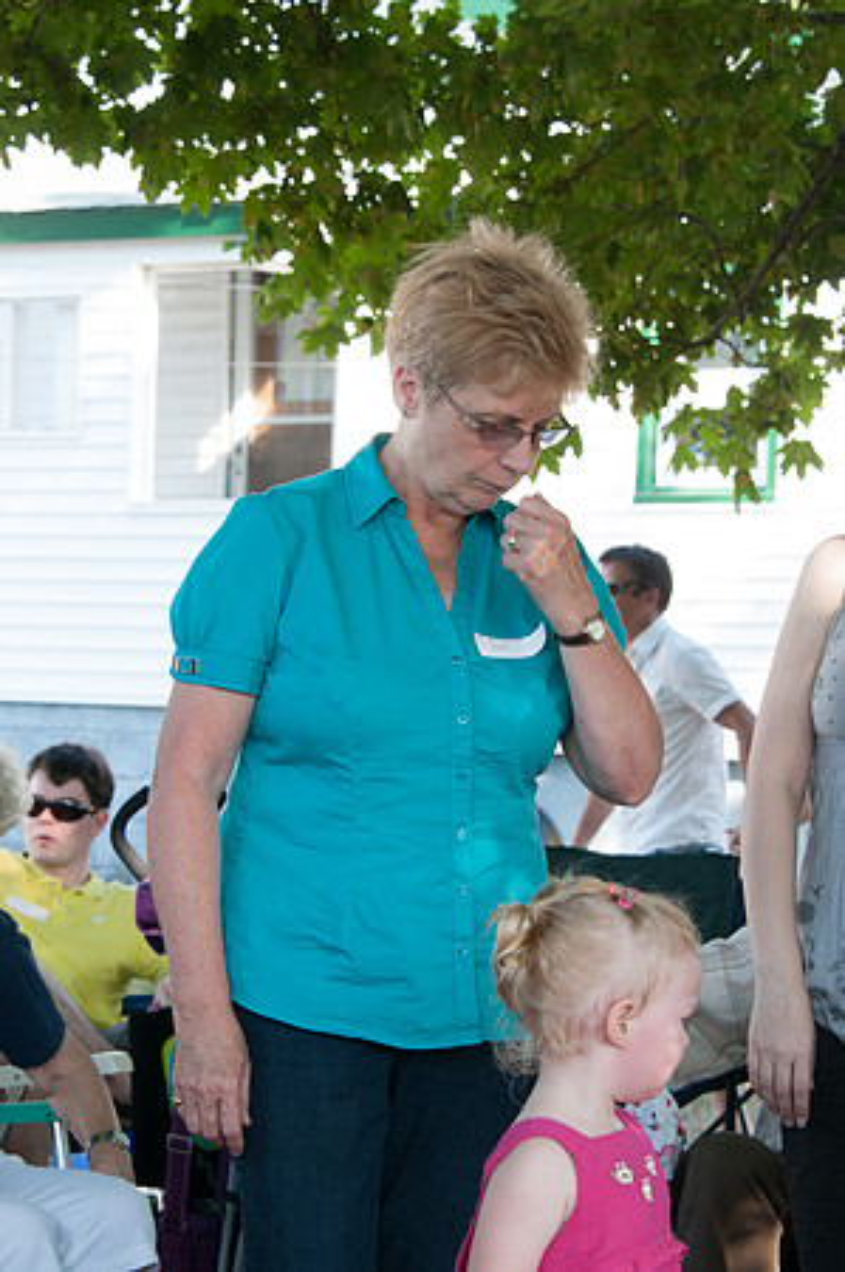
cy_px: 636
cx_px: 422
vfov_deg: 20.0
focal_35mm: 102
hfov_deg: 13.4
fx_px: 3599
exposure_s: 1/125
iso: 500
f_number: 8
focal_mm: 68
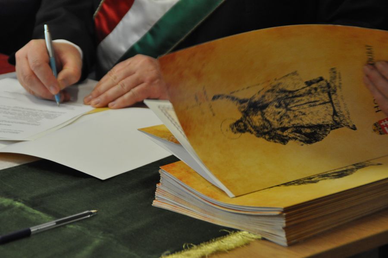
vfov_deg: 9.1
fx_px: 1615
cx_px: 194
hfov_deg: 13.7
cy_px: 129
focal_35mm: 150
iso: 1600
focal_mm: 100
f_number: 5.6
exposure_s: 1/80
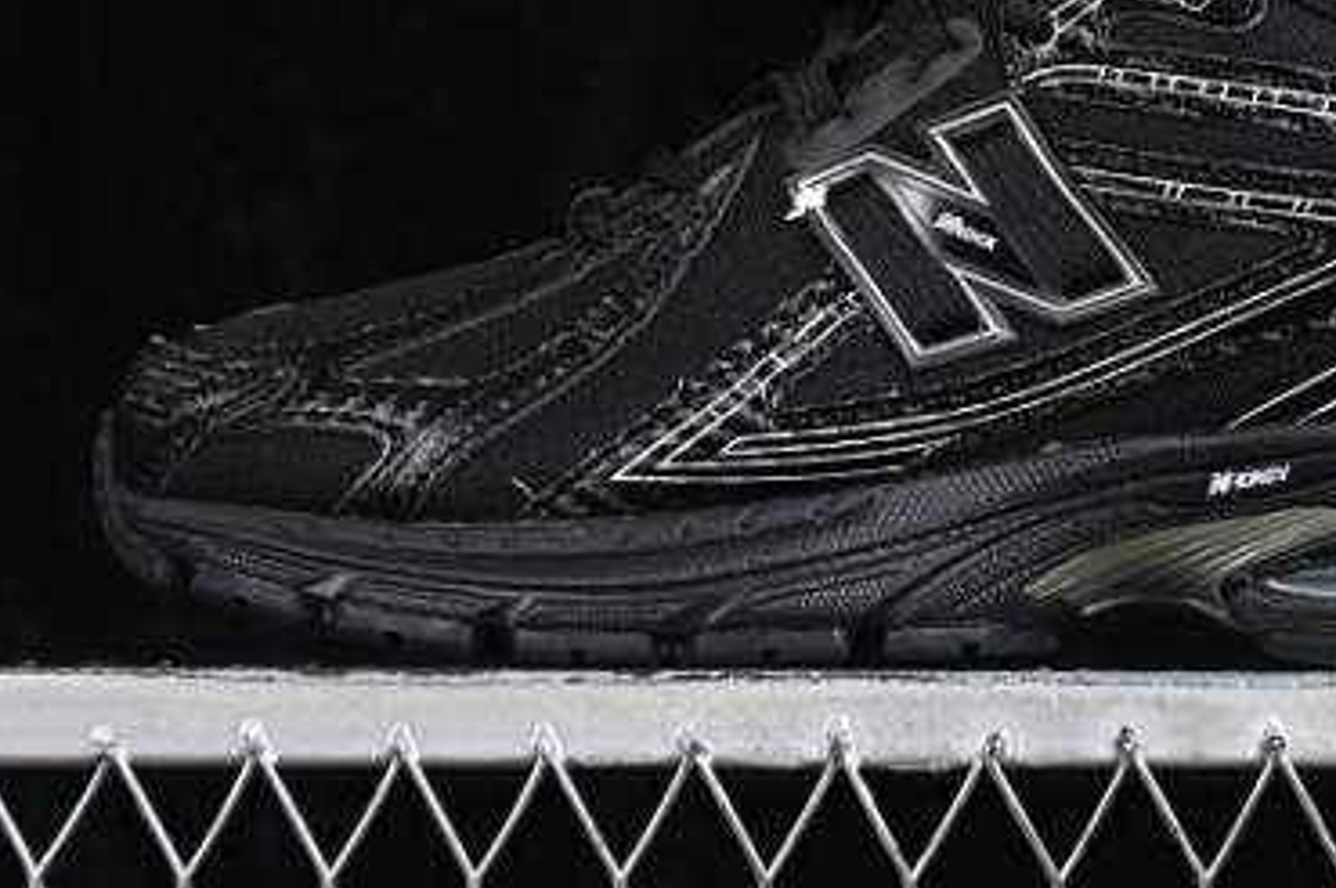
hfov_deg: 13.8
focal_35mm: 148
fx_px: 5487
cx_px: 993
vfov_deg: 9.2
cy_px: 126
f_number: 6.3
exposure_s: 1/60
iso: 160
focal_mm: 50
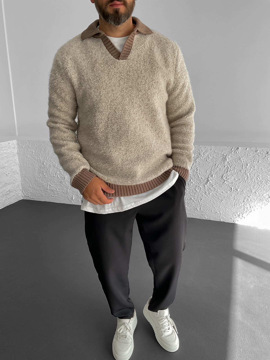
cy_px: 180
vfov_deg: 61.7
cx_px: 135
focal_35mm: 29
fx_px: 302
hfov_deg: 48.2
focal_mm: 3
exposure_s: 1/160
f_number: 1.8
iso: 16
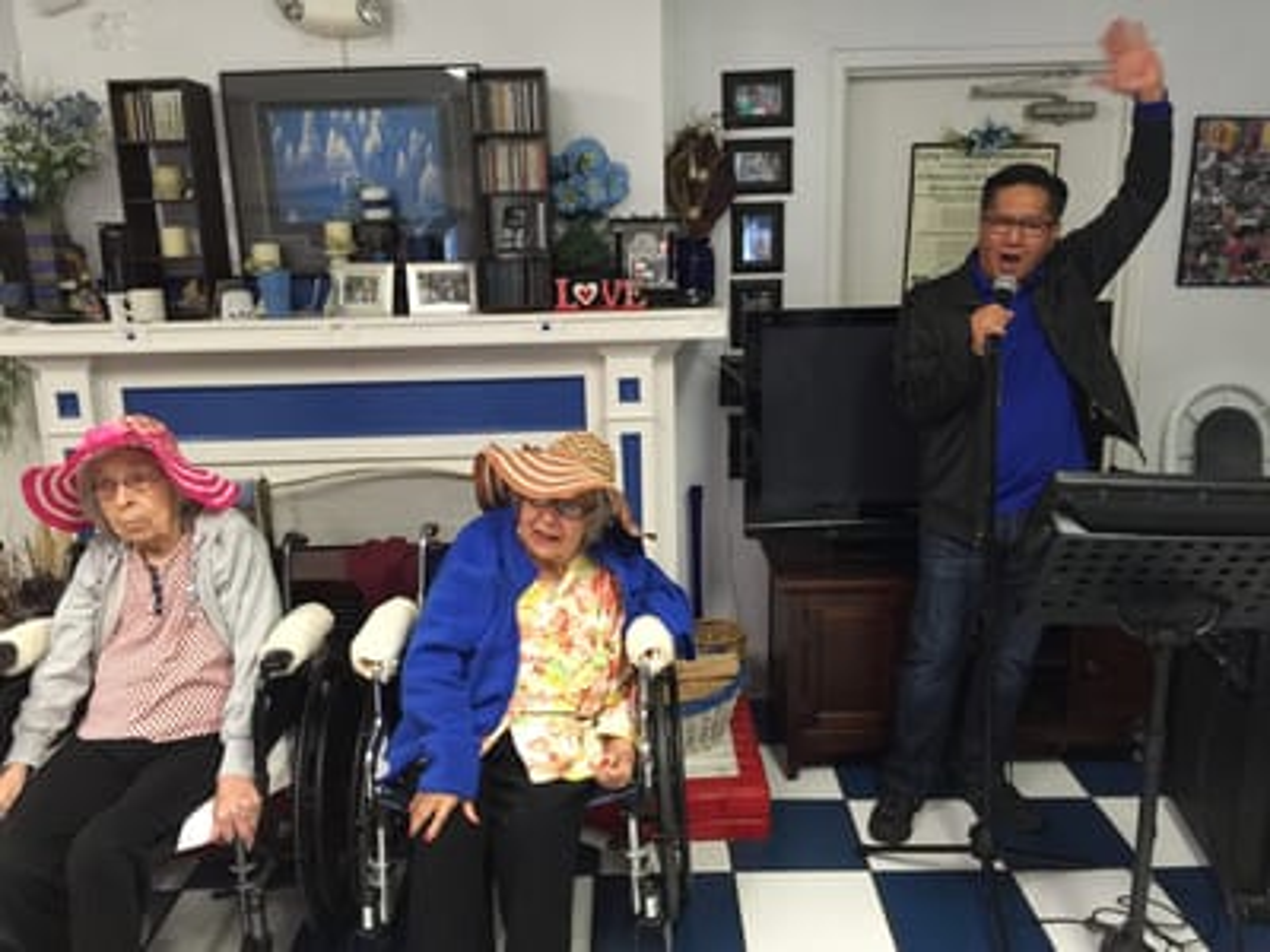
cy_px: 476
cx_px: 635
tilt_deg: -14.0
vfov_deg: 48.2
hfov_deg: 61.7
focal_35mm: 29
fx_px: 1064
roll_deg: +1.7
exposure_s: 1/15
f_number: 2.2
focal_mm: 4.15
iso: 100
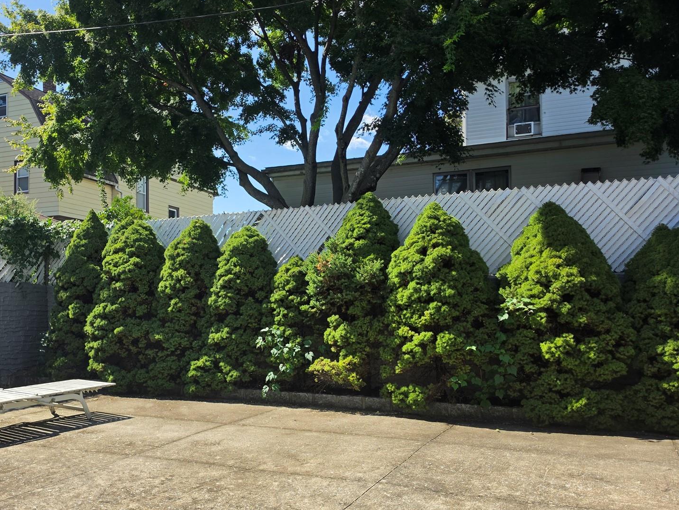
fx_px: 647
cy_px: 290
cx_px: 250
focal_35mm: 33
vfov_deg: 42.9
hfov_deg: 54.6
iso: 64
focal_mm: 6.5
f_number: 1.4
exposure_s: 1/3667
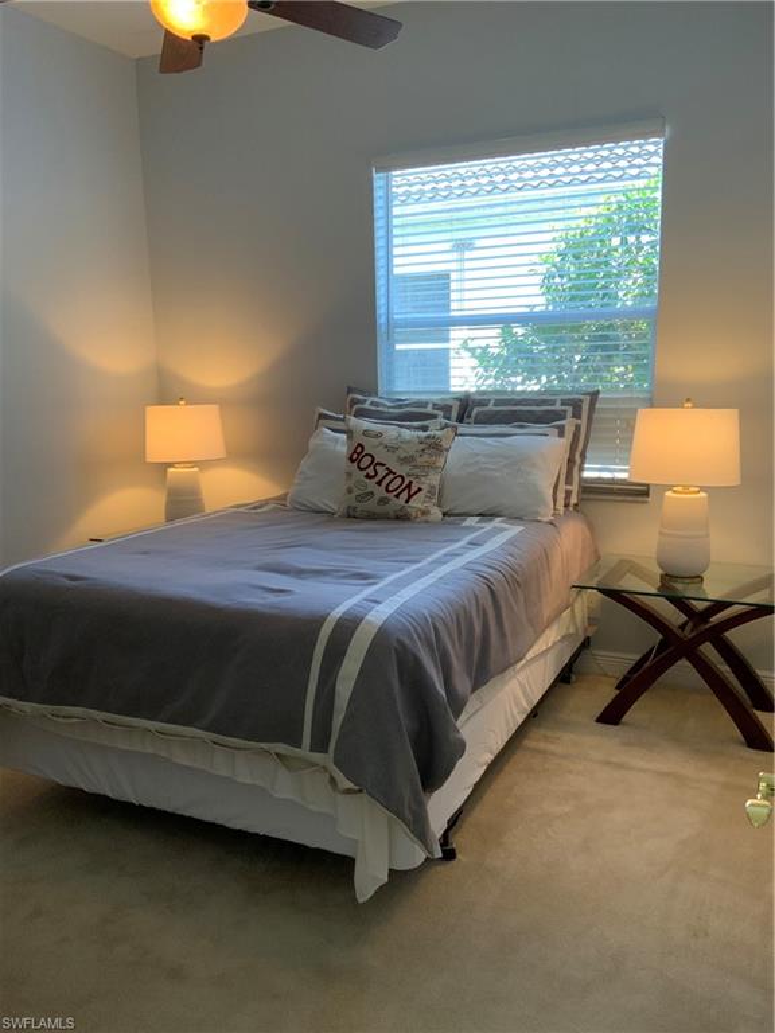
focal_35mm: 29
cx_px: 388
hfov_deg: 48.2
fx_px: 866
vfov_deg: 61.7
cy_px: 516
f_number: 1.8
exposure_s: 1/60
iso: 100
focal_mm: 3
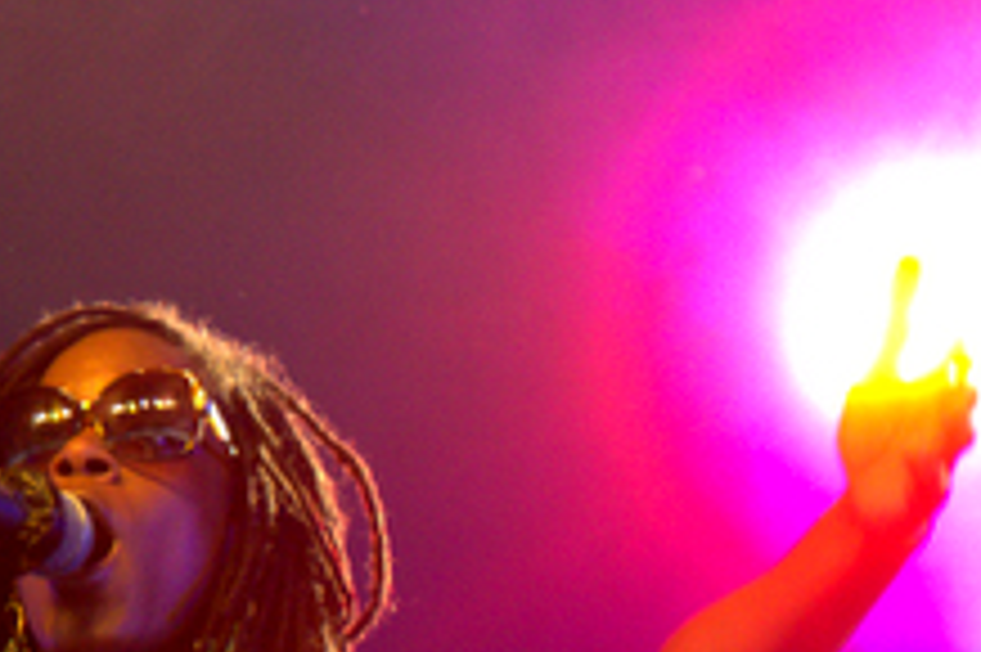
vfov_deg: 5.8
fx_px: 6480
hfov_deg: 8.5
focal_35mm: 238
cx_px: -292
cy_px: 531
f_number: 4.8
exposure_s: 1/100
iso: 4000
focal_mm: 48
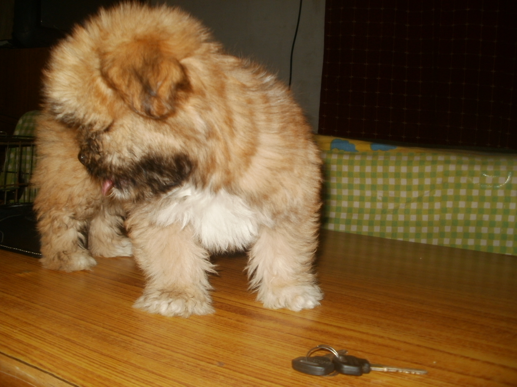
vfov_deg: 39.7
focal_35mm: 36
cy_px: 194
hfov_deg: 51.4
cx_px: 258
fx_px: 538
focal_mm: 6.3
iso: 125
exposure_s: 1/30
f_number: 3.5
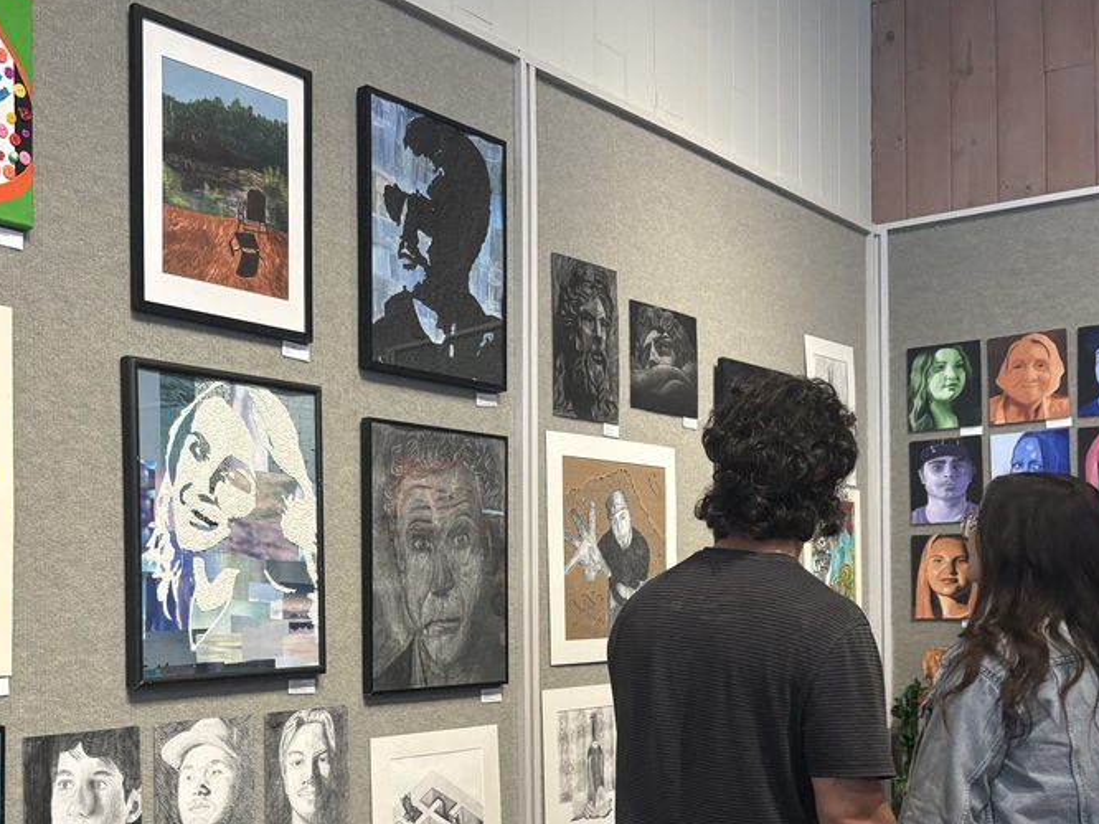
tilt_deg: +1.6
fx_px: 1269
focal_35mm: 40
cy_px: 588
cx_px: 380
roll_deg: +0.7
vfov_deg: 35.4
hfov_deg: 46.2
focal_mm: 5.96
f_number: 1.6
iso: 125
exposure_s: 1/60
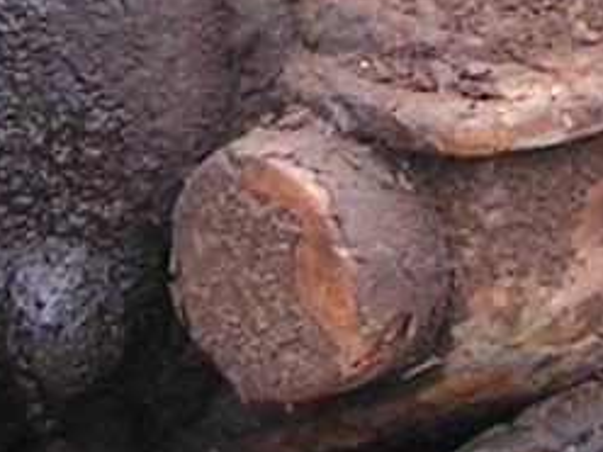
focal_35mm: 245
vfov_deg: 6.0
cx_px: 280
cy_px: -316
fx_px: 4268
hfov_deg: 8.1
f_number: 2.8
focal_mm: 6.3
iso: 50
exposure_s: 1/40
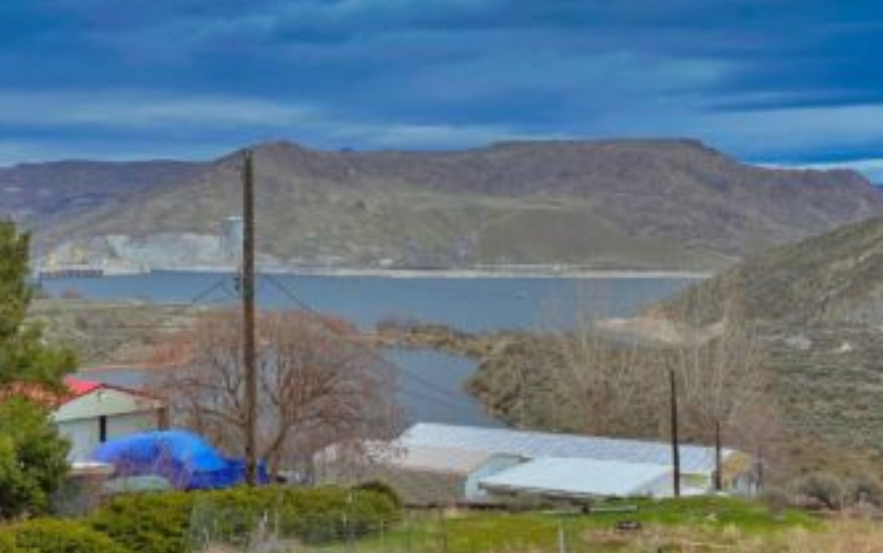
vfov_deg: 21.3
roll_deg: -0.6
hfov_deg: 33.5
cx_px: 468
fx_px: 1468
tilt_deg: +0.2
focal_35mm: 61
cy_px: 209
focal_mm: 6.9
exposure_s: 1/1695
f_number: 1.8
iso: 64
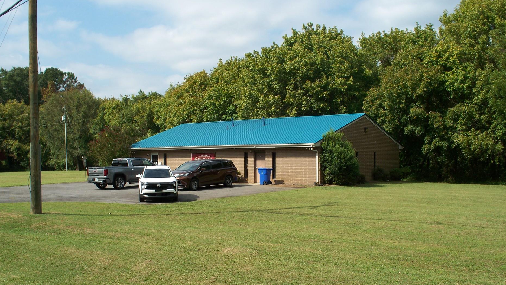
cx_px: 256
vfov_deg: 27.6
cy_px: 181
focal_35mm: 43
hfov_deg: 47.4
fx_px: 577
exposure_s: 1/400
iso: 64
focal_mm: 7.54
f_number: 5
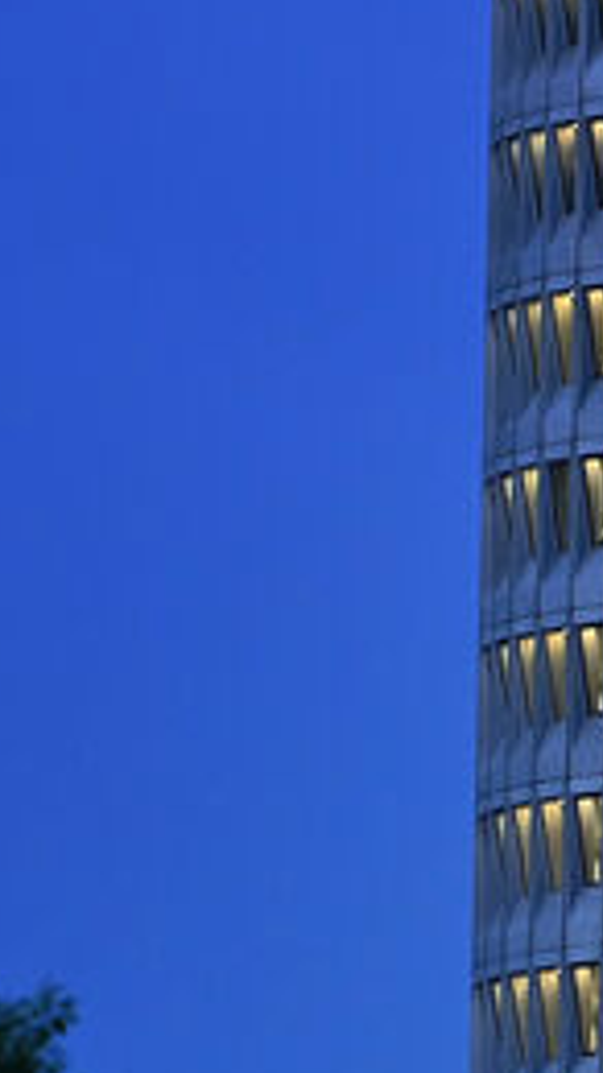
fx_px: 23595
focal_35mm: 829
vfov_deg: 2.6
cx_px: 1594
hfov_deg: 1.5
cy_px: 204
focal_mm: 210
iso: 1800
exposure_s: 1/80
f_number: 4
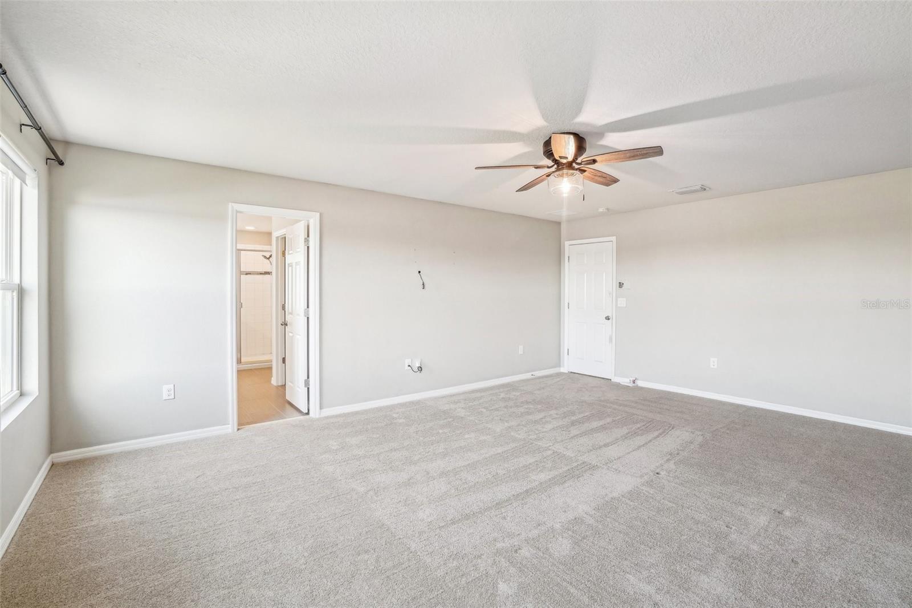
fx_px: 380
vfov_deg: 77.3
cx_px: 456
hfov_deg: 100.4
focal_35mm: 15
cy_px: 304
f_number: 8
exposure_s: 1/15
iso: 400
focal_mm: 10
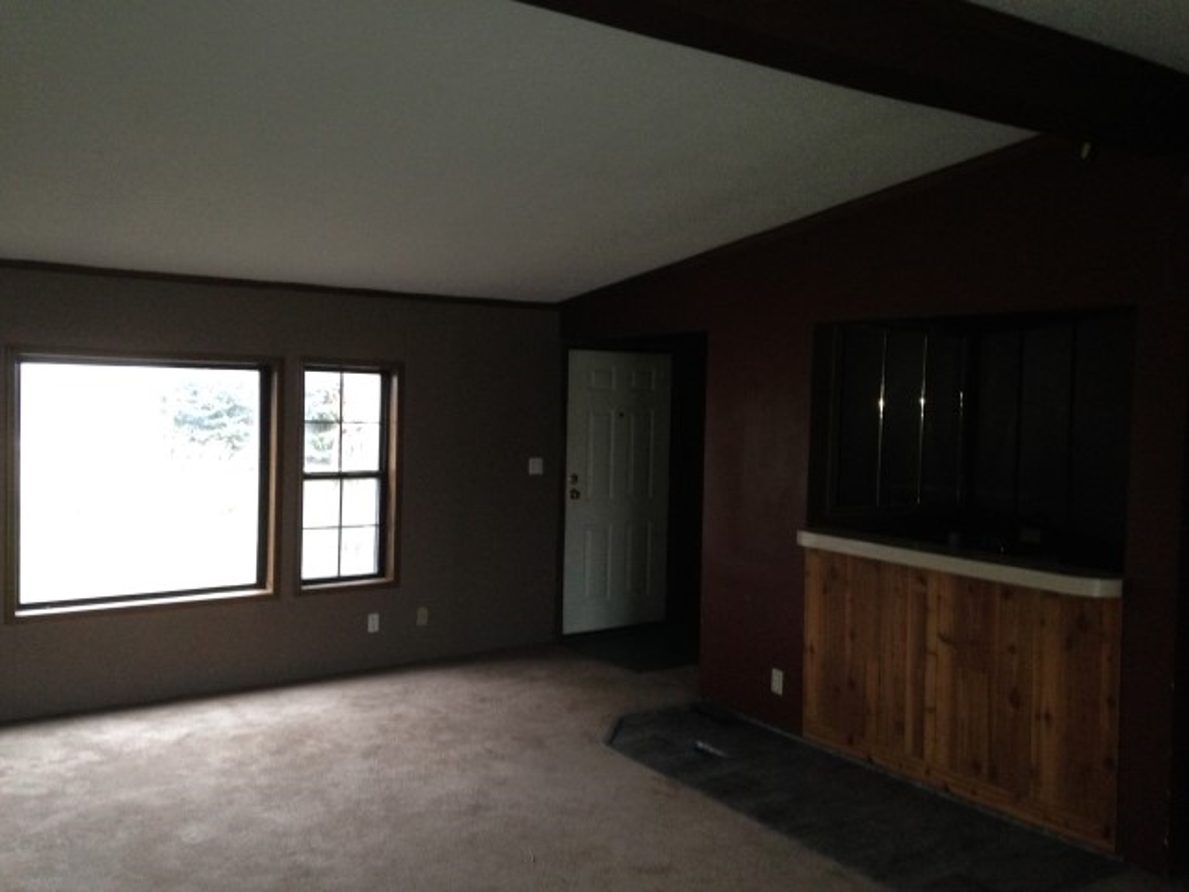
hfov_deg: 55.4
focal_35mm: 33
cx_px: 594
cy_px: 446
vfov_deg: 42.9
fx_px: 1133
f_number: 2.4
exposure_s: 1/16
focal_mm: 4.12
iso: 250
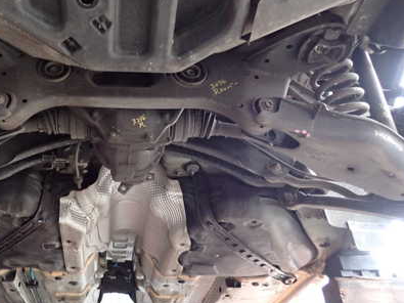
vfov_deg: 37.6
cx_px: 115
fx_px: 443
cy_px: 129
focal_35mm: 38
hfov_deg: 47.6
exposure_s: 1/30
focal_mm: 4.5
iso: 640
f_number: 2
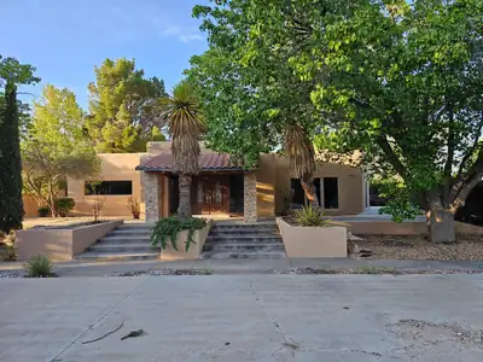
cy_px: 181
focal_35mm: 23
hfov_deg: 73.9
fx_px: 321
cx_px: 242
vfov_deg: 58.9
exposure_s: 1/120
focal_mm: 6.3
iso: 16
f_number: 1.7
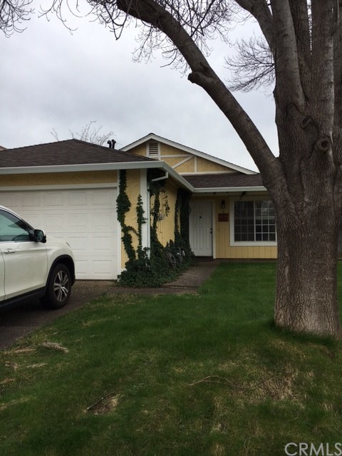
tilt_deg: +2.9
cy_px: 228
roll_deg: +0.5
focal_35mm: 29
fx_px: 382
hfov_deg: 48.2
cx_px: 171
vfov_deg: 61.7
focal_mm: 4.15
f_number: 2.2
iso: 25
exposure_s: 1/712
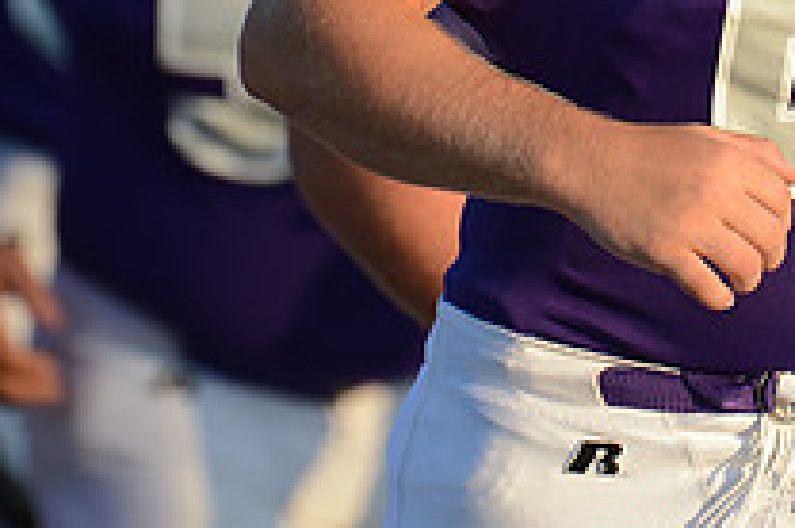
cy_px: -187
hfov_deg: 1.3
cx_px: 715
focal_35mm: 1535
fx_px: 33845
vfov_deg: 0.9
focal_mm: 550
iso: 800
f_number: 4
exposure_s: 1/3200
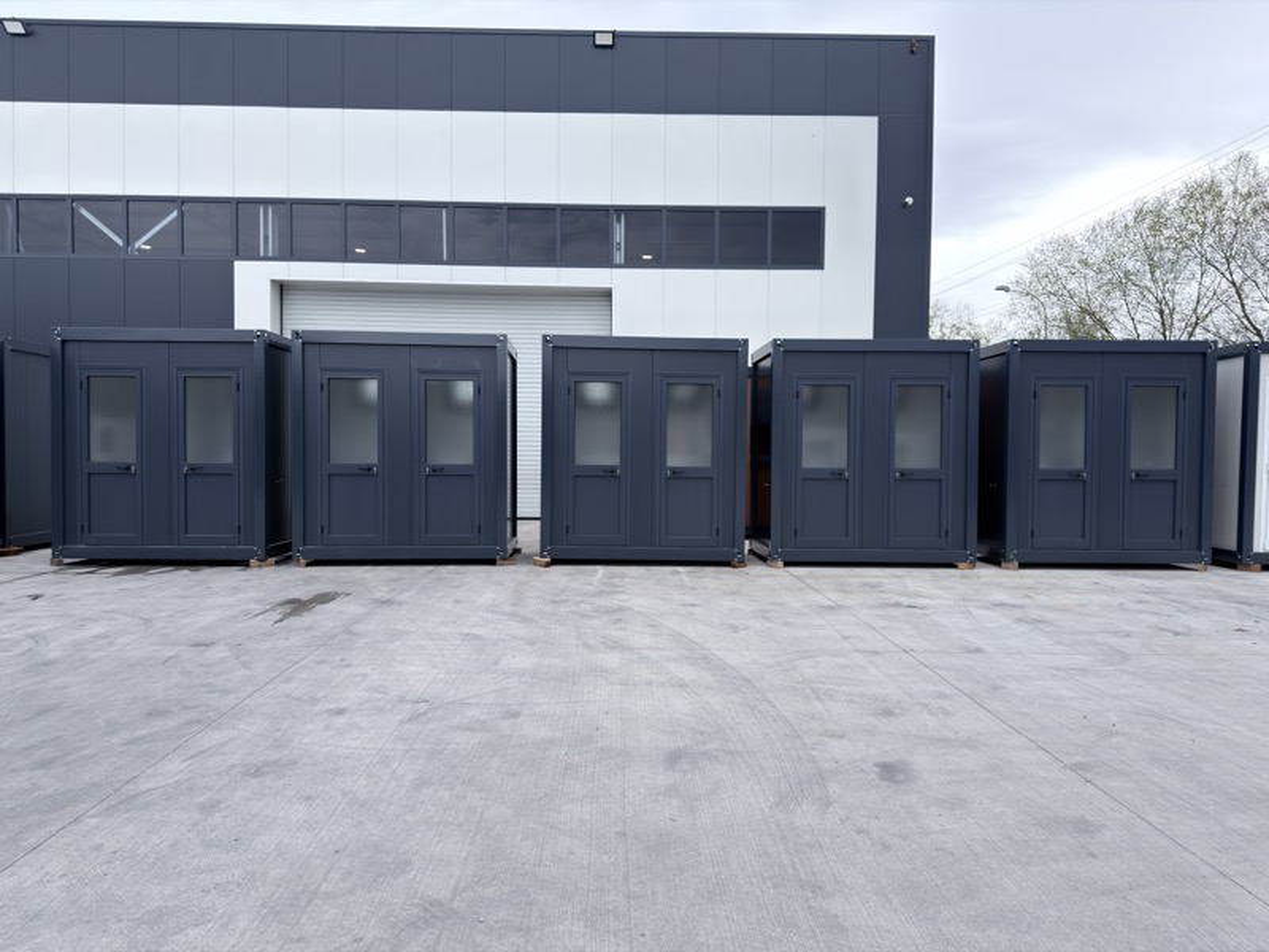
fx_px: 880
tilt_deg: -1.8
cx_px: 634
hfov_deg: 71.6
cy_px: 476
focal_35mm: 24
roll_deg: +0.3
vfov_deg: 56.8
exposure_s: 1/1486
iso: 100
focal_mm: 6.76
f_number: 1.78
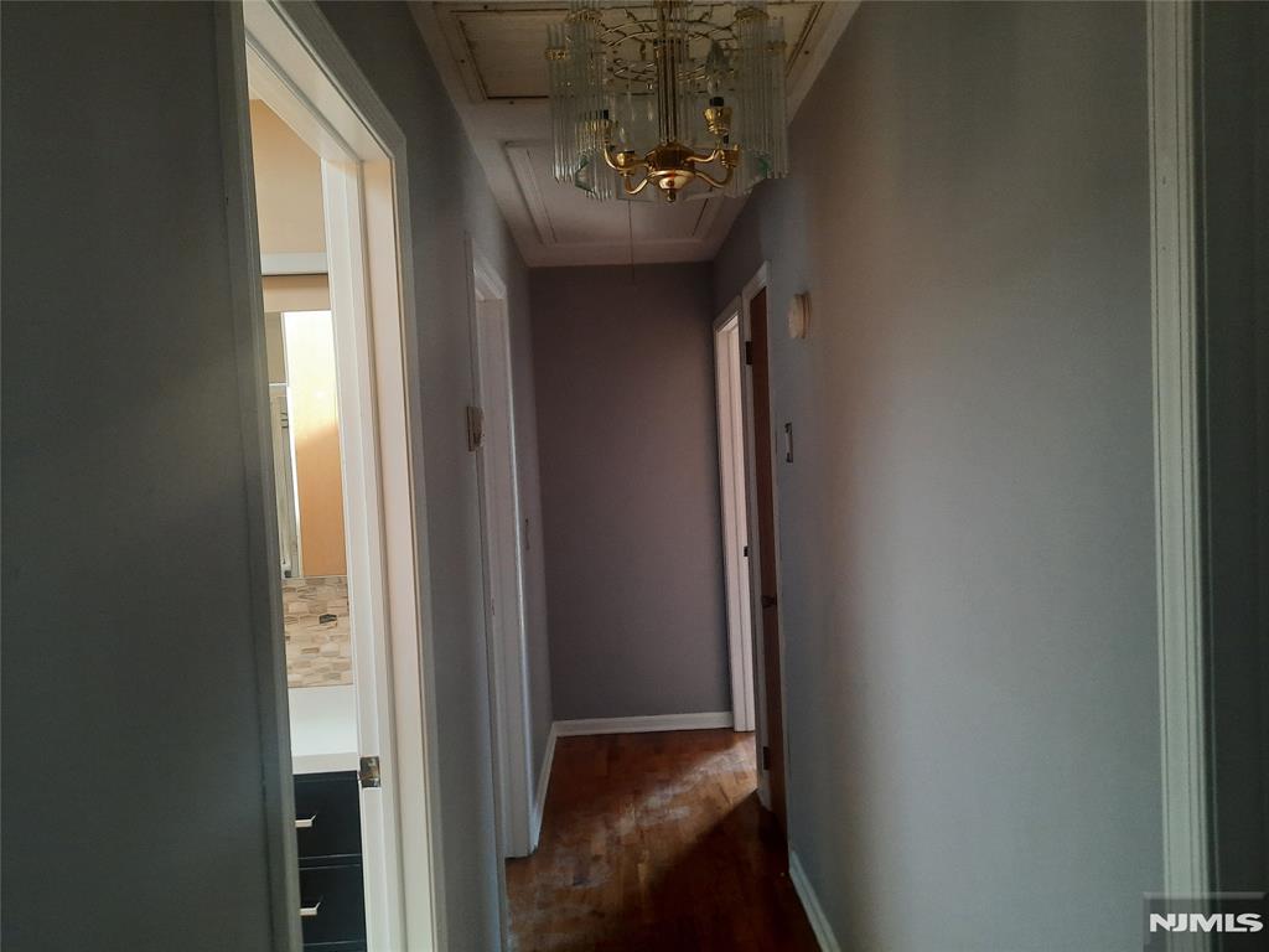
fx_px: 916
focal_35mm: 25
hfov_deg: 69.4
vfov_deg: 54.9
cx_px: 634
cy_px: 476
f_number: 2
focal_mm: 4.6
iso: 200
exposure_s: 1/60
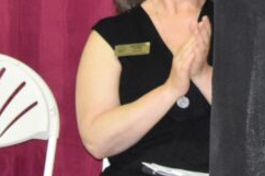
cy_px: -196
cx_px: 400
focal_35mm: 349
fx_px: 2568
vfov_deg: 3.9
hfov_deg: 5.8
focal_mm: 55
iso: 4500
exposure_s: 1/60
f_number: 5.6
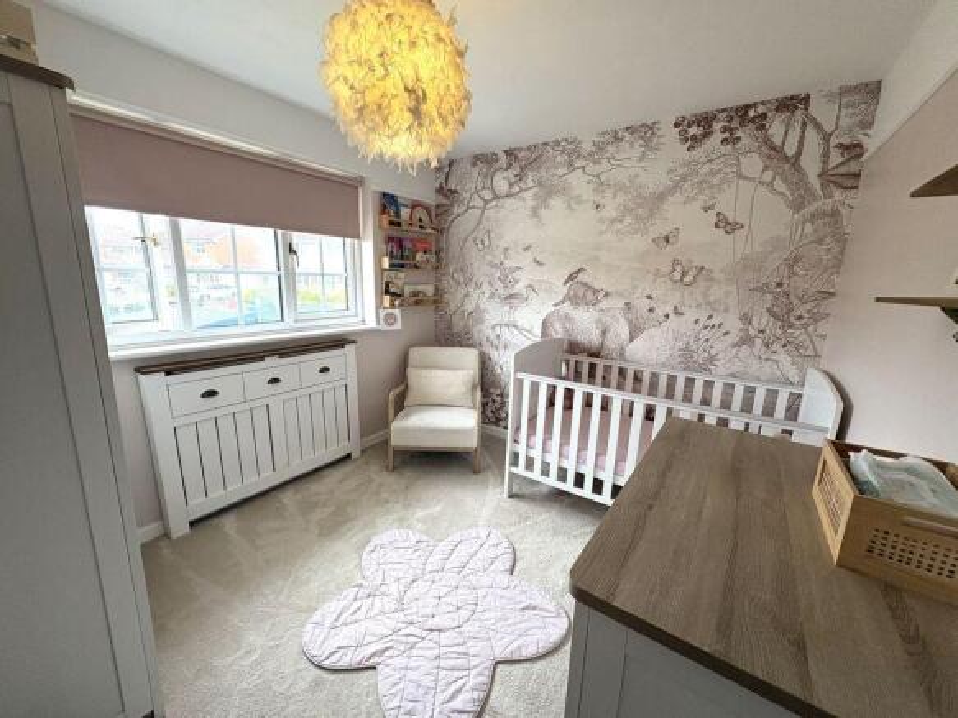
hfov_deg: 102.1
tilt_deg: -12.6
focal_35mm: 14
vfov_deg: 85.7
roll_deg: -1.7
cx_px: 479
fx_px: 387
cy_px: 359
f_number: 2.2
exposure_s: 1/99
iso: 200
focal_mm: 2.22
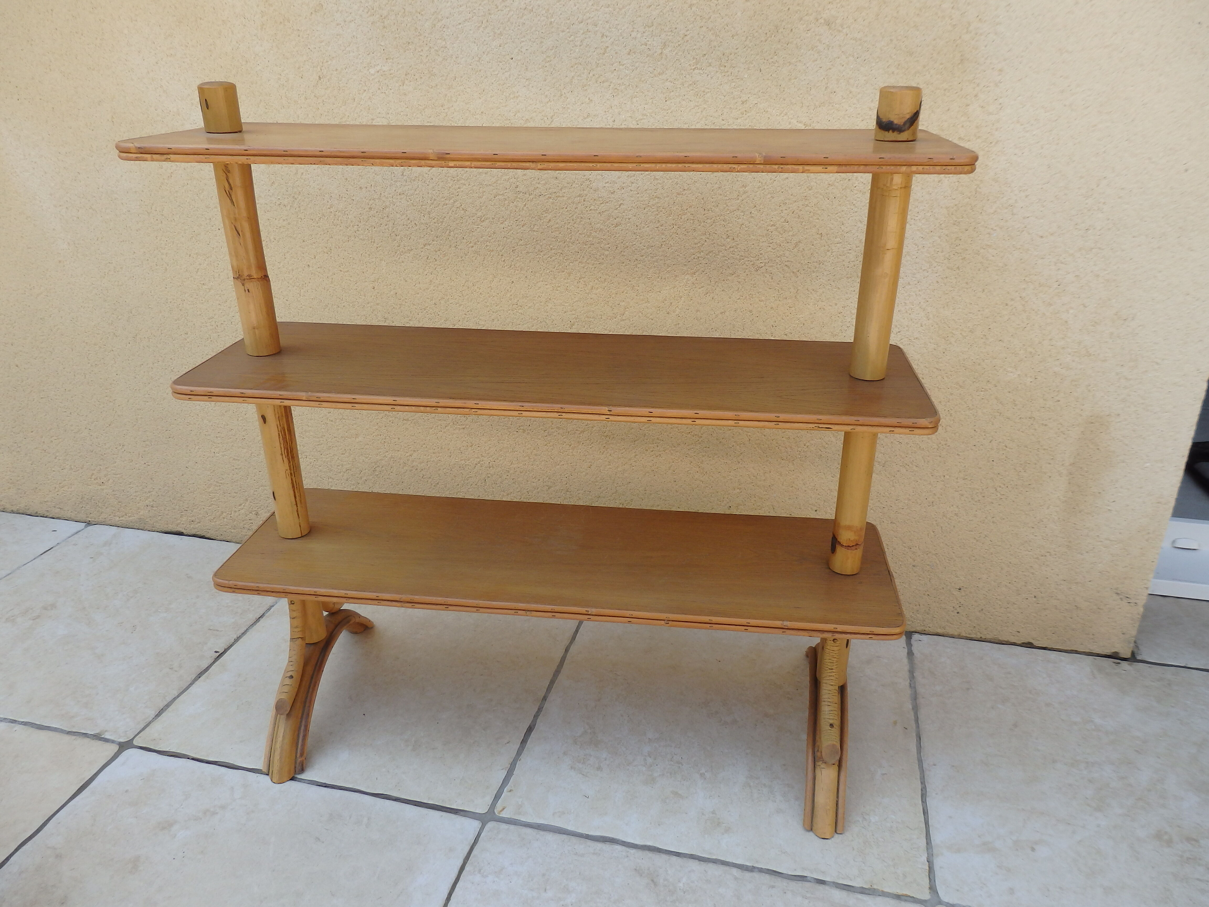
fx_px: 873
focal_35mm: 25
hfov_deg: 69.4
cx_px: 604
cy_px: 454
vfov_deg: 54.9
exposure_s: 1/500
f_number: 3
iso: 125
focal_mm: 4.5
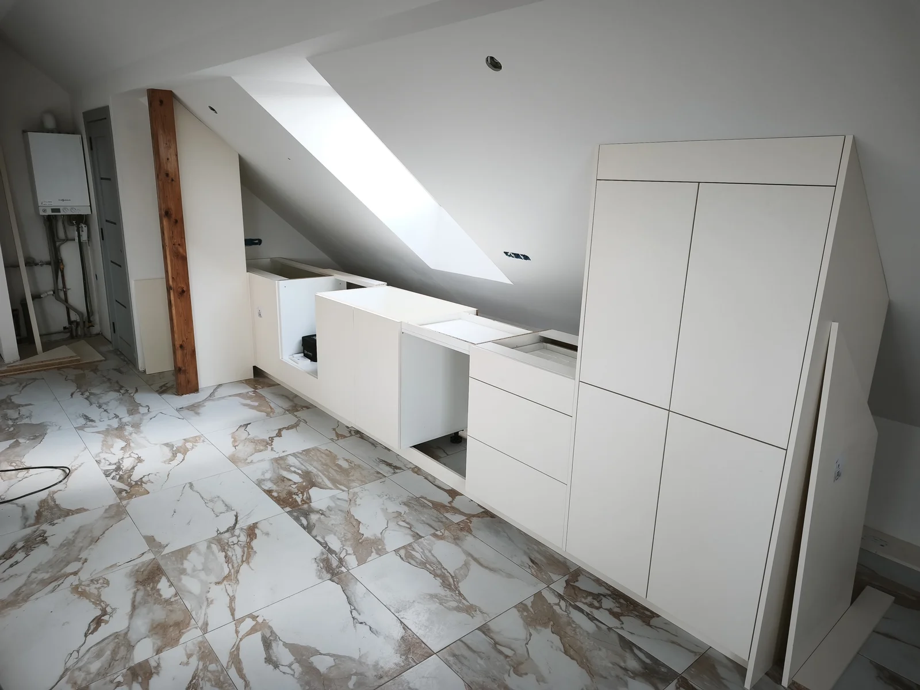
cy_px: 345
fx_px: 611
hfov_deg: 73.9
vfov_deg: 58.9
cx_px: 460
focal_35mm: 23
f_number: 1.62
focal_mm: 6.45
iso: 64
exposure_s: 1/99.9
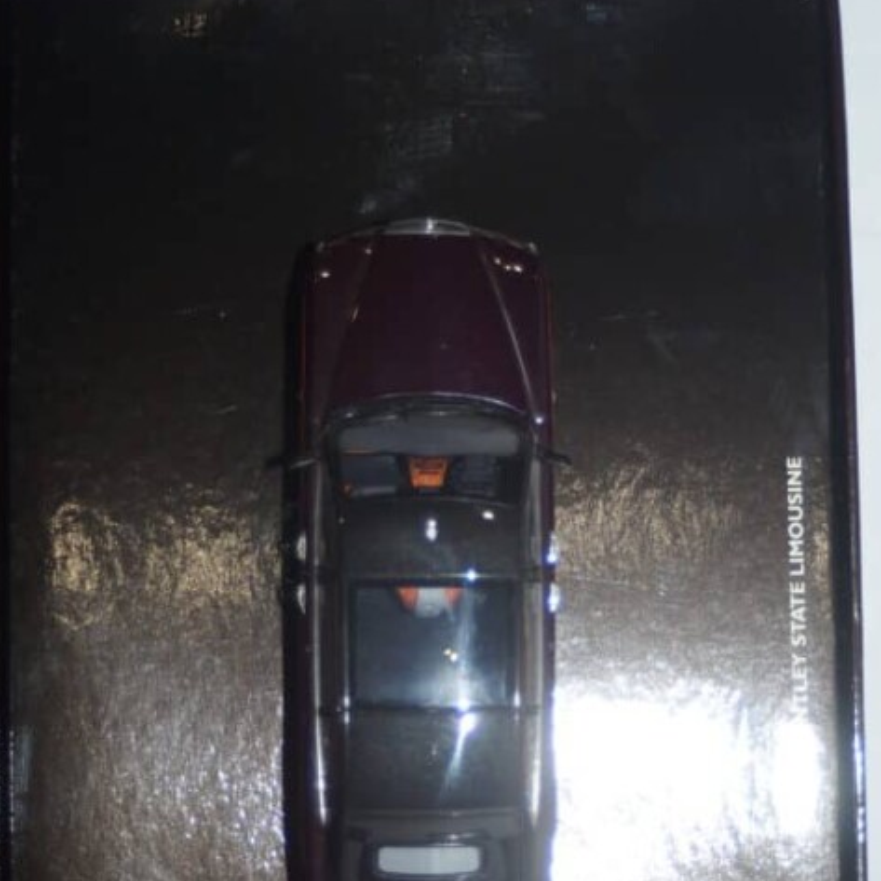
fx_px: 2442
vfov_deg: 20.3
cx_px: 462
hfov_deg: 20.4
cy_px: 624
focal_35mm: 85
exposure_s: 1/80
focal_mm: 35
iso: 100
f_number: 4
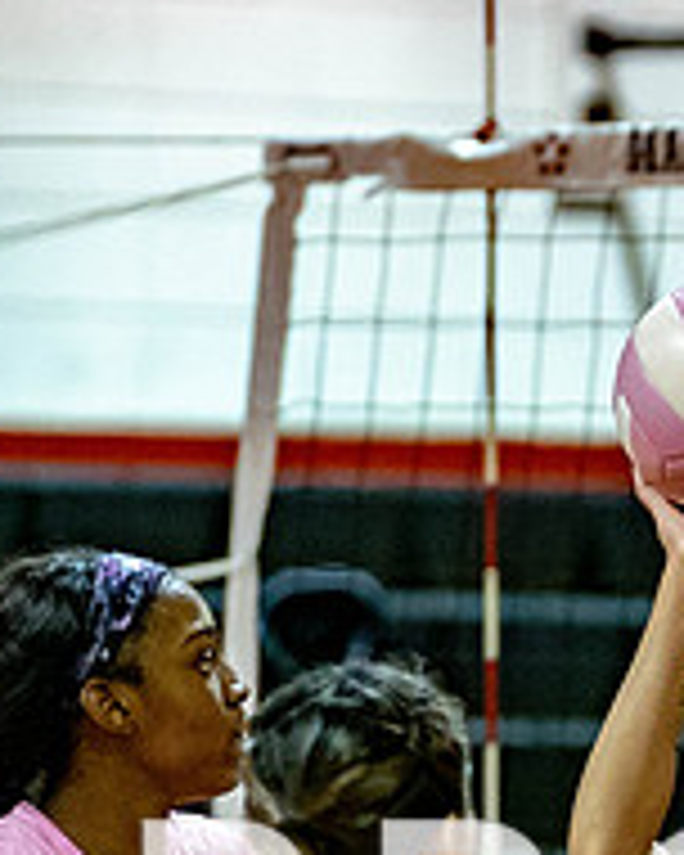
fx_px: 14879
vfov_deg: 3.3
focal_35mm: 588
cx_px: 907
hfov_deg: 2.6
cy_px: 953
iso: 6400
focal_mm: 167
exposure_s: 1/750
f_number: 3.5
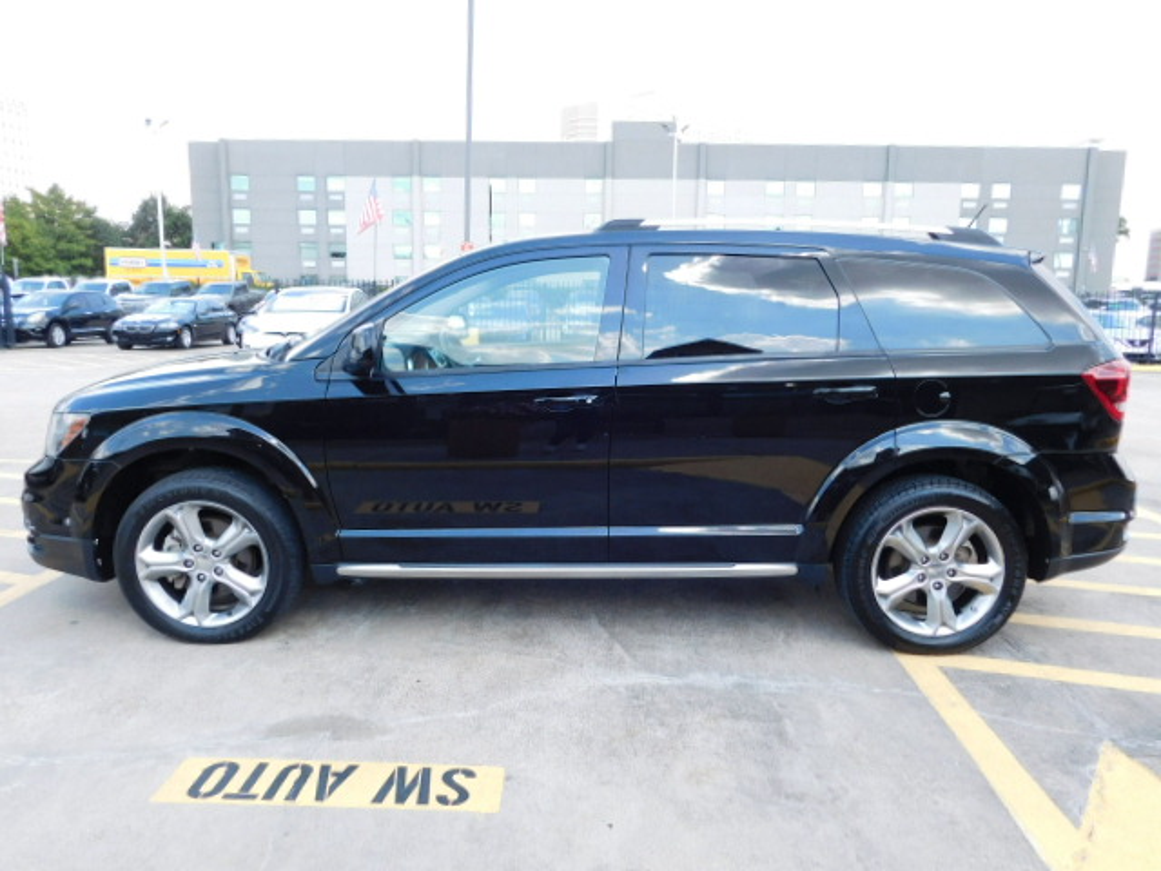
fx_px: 838
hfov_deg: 69.4
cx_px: 580
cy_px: 436
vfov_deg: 54.9
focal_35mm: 25
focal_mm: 4.5
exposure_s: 1/320
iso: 125
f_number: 3.1
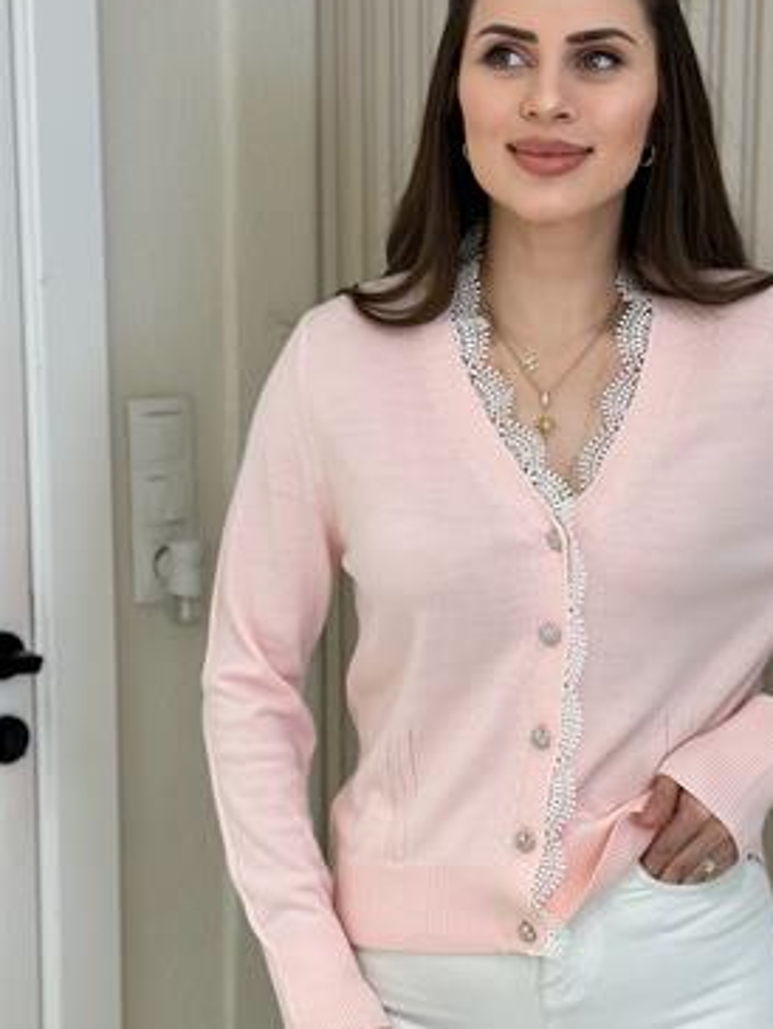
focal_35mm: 70
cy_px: 579
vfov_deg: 27.7
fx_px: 2083
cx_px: 561
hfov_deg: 20.9
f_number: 1.78
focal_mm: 6.86
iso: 64
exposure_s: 1/141
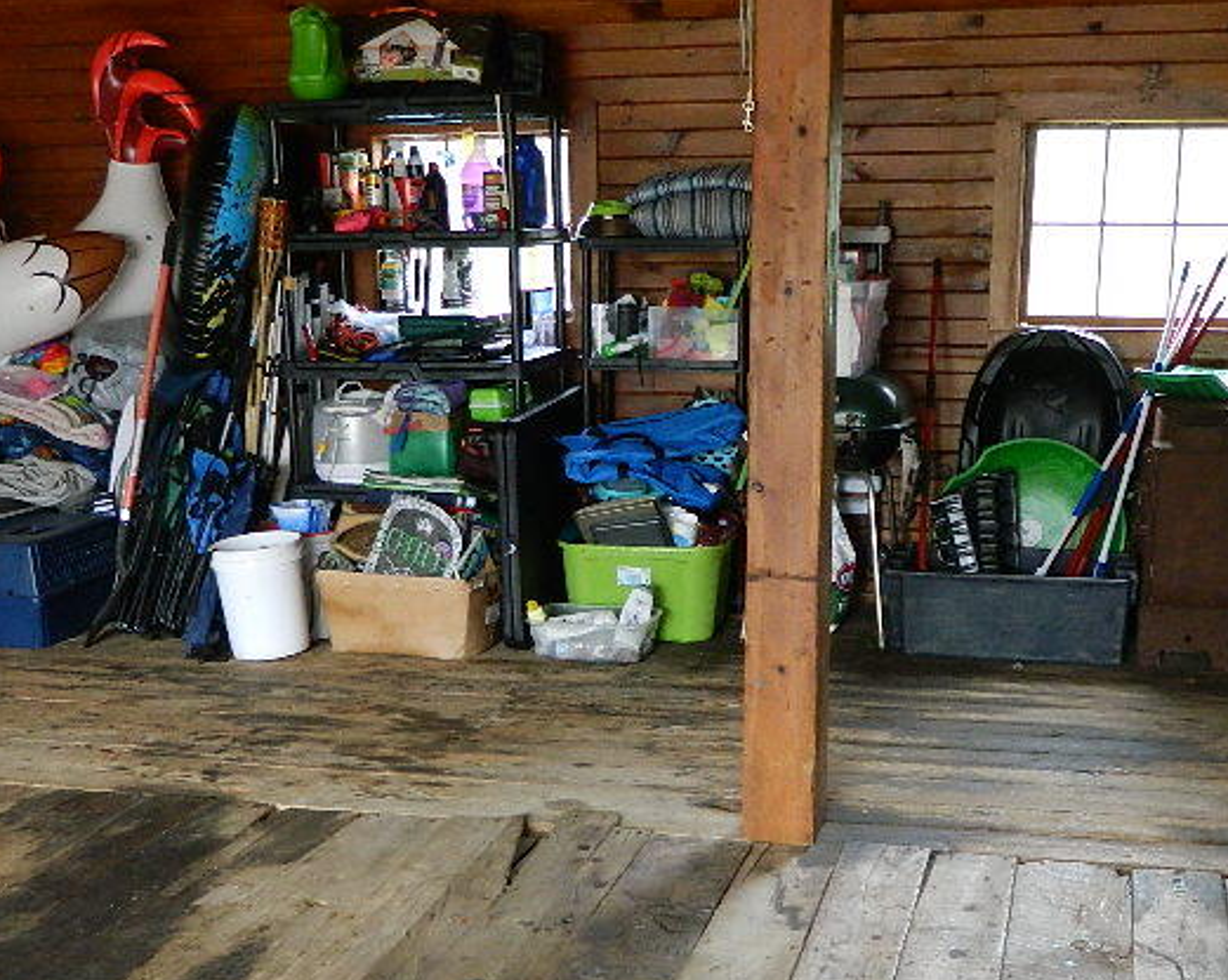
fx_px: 1743
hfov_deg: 38.8
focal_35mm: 48
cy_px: 634
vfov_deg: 31.2
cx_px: 634
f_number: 3.1
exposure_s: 1/30
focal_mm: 4.5
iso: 220
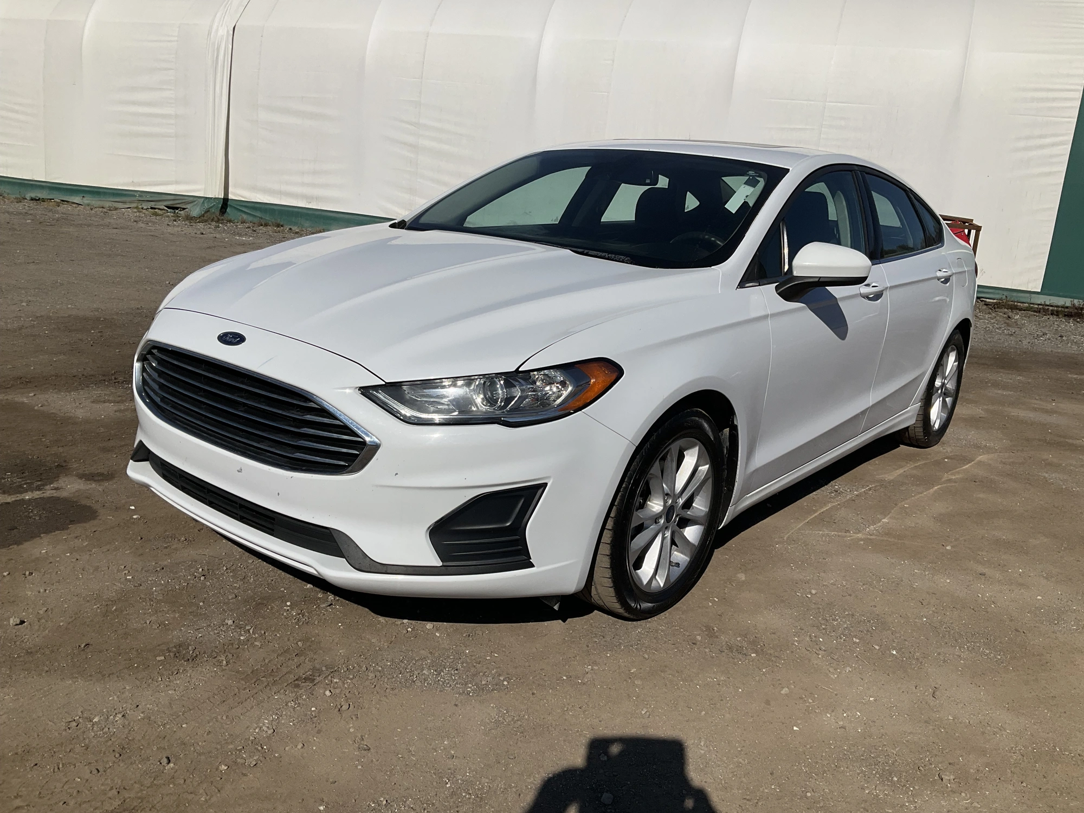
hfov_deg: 61.7
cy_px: 406
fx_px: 908
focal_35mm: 29
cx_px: 542
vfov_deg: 48.2
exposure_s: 1/7407
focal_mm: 3
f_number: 1.8
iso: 25
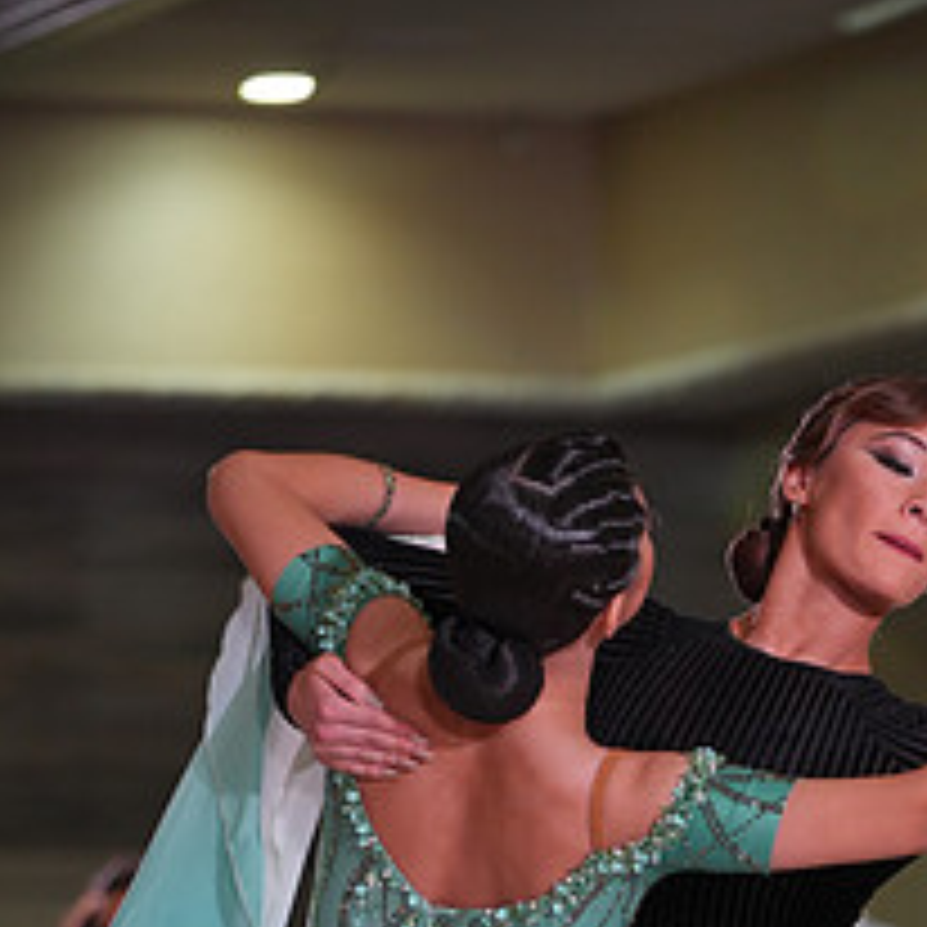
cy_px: 1296
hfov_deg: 6.3
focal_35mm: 278
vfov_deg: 6.2
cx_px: 722
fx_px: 8423
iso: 640
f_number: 2.8
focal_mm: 116
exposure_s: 1/400
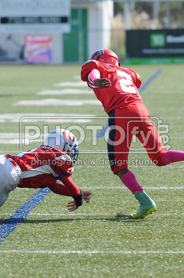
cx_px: 92
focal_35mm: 450
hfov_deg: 3.0
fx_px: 3460
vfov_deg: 4.6
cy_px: 139
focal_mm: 300
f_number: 6.3
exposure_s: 1/500
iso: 200
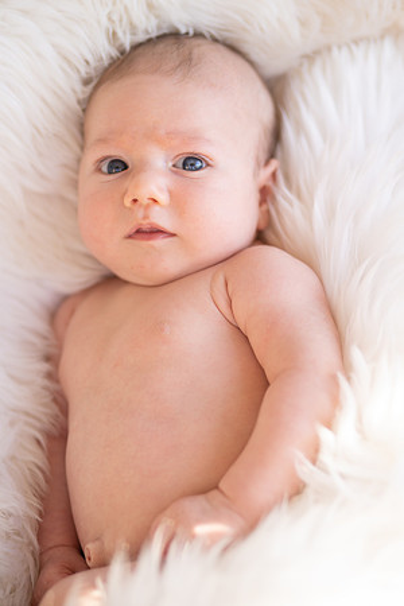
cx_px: 202
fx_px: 1431
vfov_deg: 23.9
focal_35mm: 85
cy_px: 303
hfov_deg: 16.1
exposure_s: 1/125
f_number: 2.2
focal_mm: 85
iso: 100
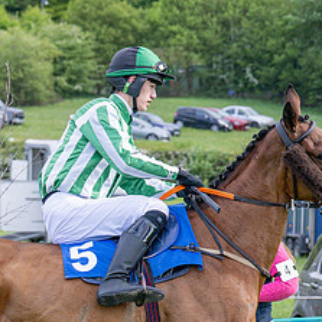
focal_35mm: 304
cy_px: 282
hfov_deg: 5.7
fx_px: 3199
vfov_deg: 5.8
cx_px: 13
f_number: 4.5
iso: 400
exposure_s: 1/1250
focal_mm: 70
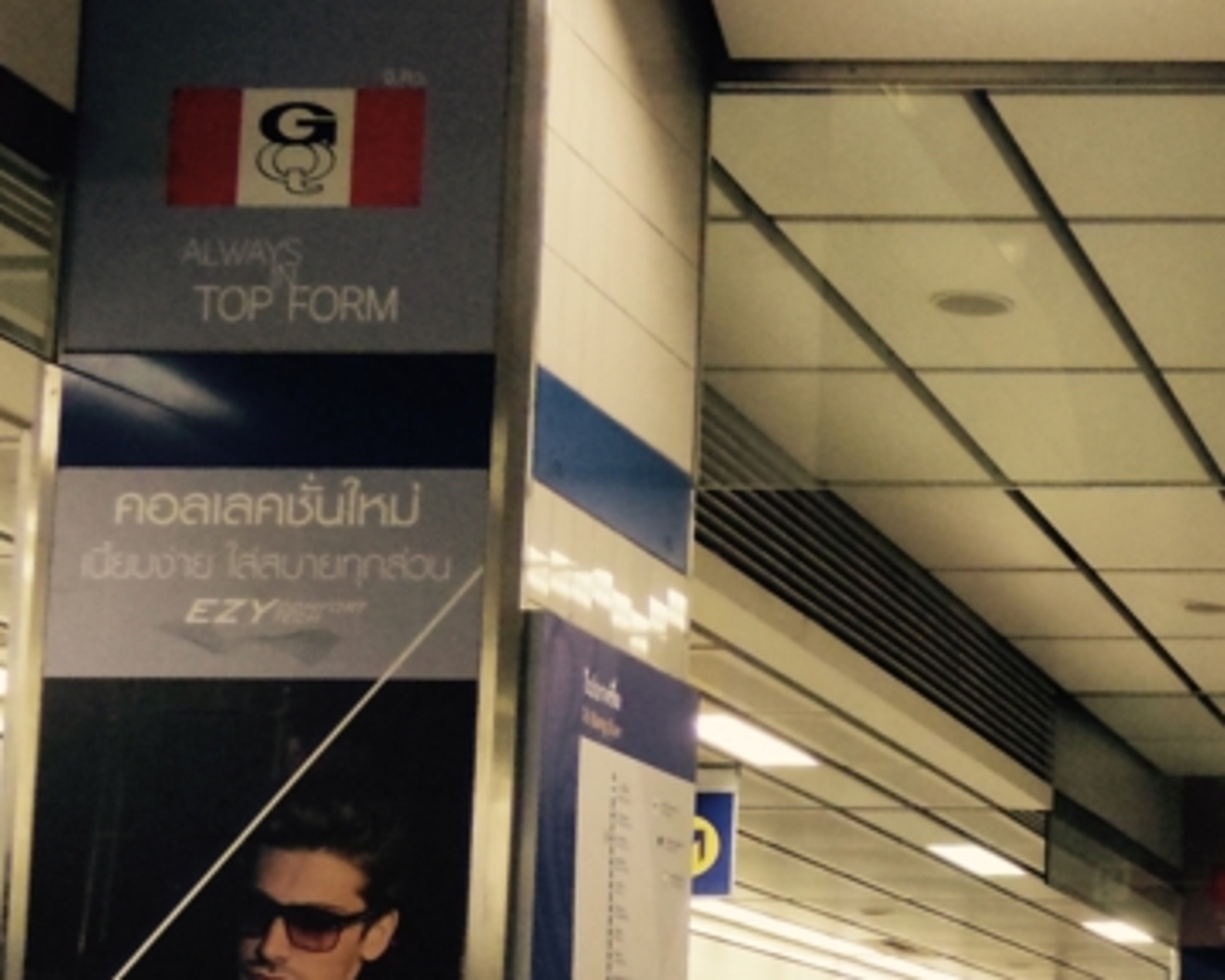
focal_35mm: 86
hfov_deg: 19.9
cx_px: 1722
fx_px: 3118
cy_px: 851
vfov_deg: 17.6
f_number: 3.2
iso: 1000
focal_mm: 6.7
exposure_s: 1/50
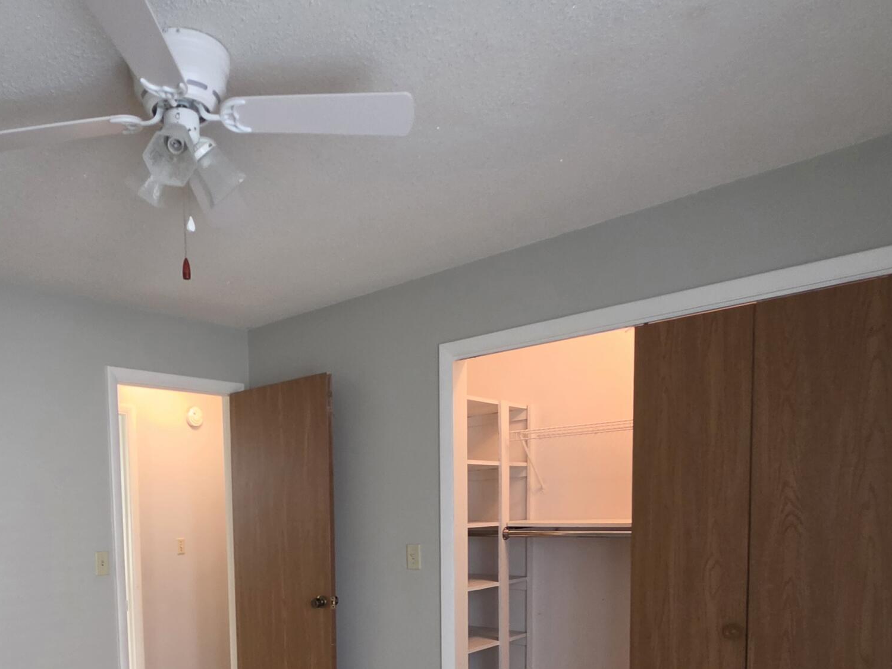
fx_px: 670
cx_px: 280
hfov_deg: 65.1
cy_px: 574
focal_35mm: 26
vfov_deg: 48.7
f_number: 1.9
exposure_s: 1/60.2
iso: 400
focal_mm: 2.2
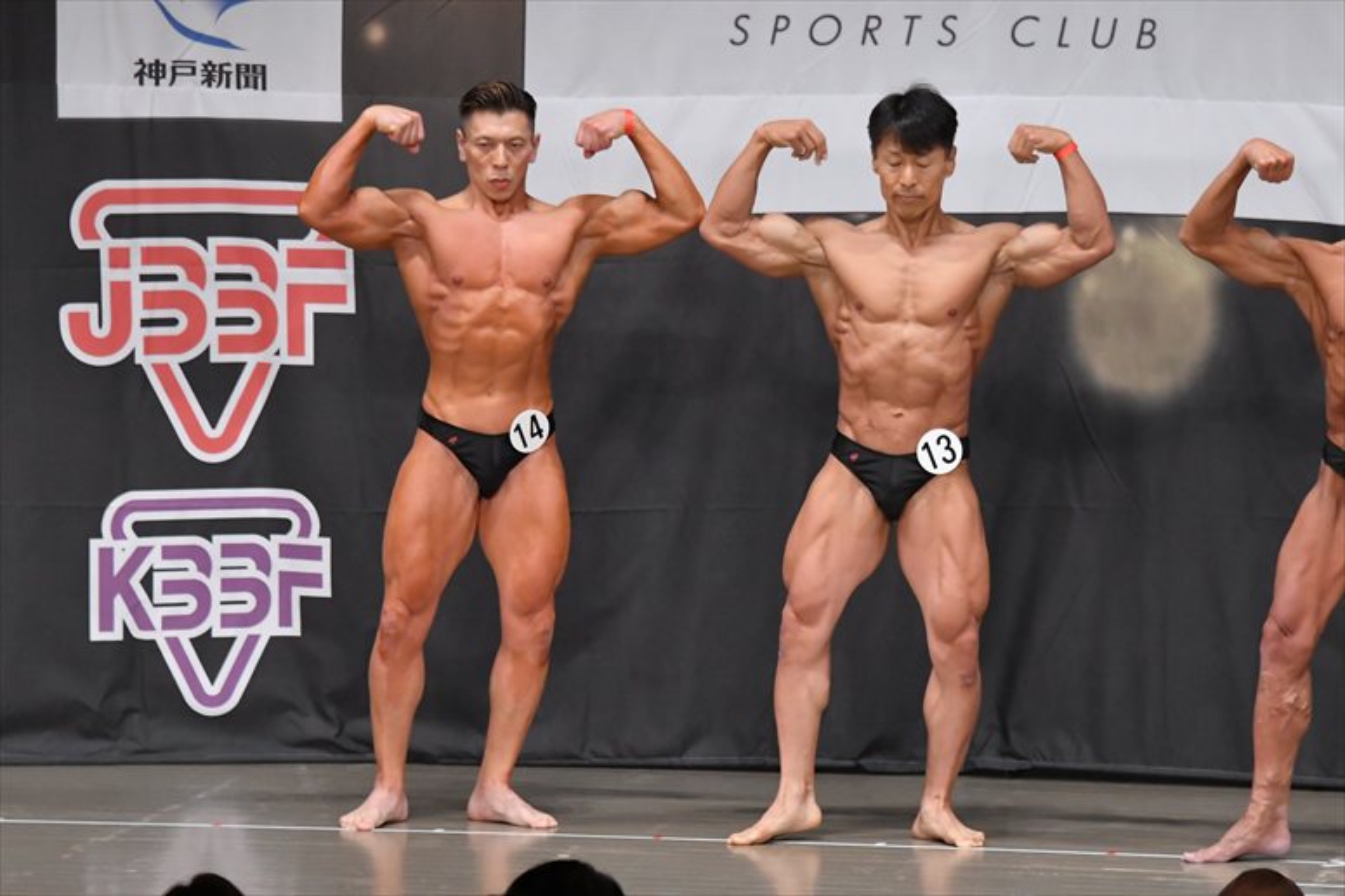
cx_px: 672
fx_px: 8402
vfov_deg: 6.1
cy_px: 448
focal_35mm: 225
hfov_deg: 9.2
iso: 5000
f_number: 5.6
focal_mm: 150
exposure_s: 1/400
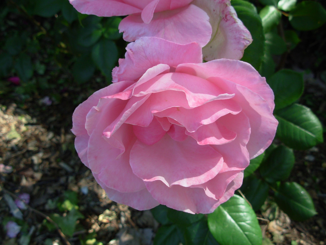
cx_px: 163
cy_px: 124
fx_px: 433
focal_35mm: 46
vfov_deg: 31.5
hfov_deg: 41.2
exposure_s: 1/228
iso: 50
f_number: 3.1
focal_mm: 7.5
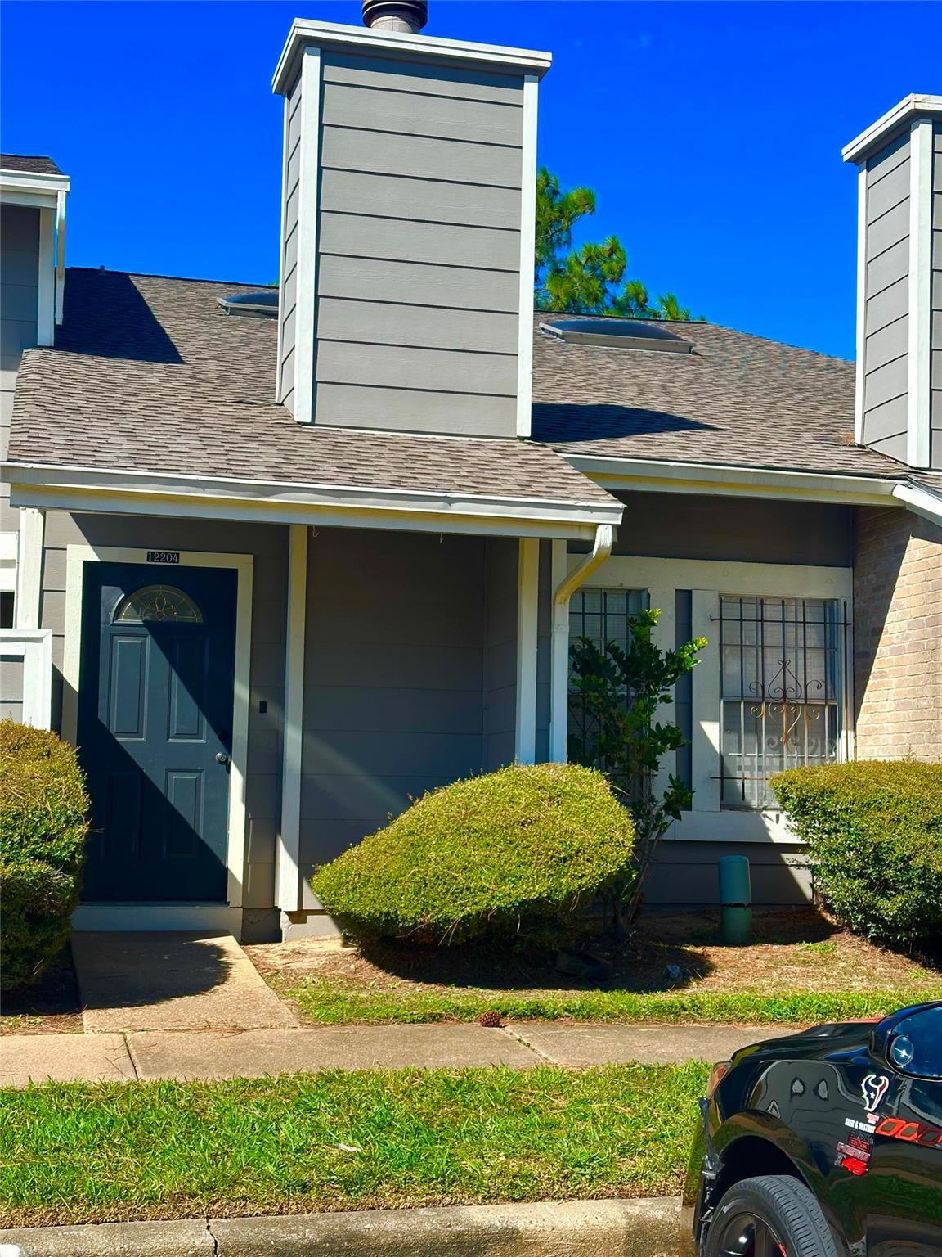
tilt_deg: +6.4
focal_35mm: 48
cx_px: 471
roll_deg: -0.7
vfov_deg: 39.7
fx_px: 1742
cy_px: 628
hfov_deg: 30.3
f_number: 1.78
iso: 64
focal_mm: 6.86
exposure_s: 1/2890
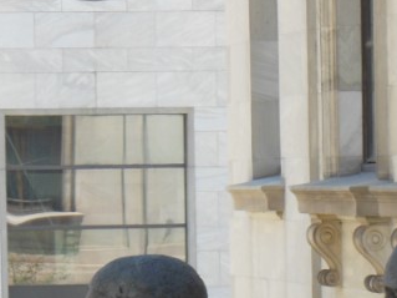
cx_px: 351
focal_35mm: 408
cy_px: 413
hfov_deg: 4.9
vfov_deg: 3.6
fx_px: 4677
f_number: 5
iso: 125
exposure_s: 1/160
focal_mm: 22.6
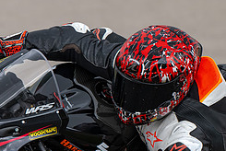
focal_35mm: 821
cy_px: 151
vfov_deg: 1.7
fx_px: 5160
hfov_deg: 2.5
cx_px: -21
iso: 720
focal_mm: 290
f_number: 6.3
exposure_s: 1/1250
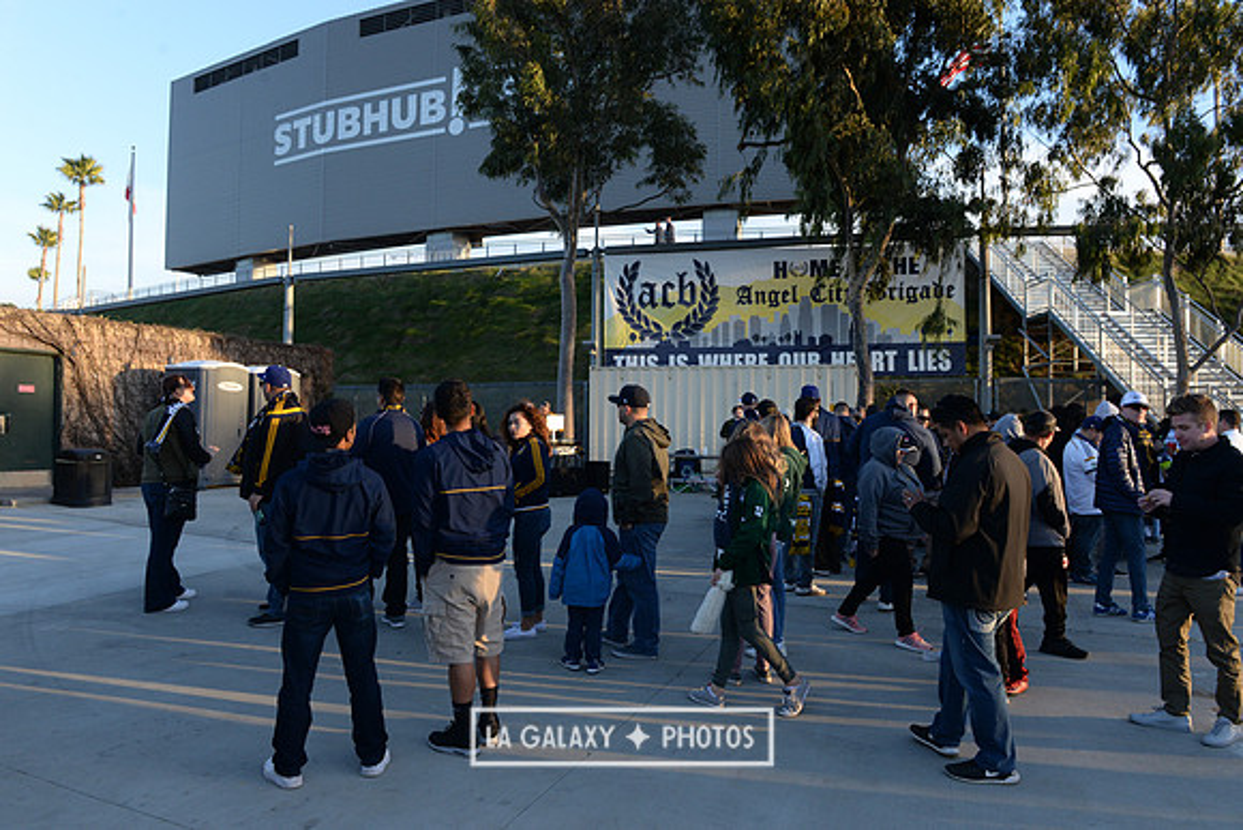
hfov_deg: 73.7
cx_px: 622
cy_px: 415
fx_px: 829
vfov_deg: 53.2
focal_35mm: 24
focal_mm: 24
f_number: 9
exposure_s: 1/320
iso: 800
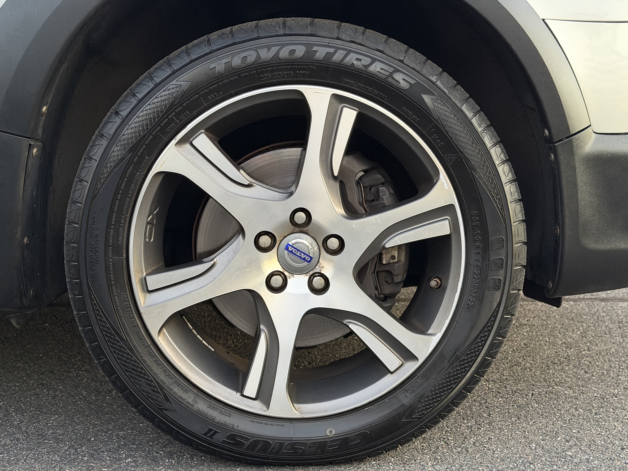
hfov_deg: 39.7
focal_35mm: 48
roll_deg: -0.4
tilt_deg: -8.1
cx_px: 314
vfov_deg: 30.3
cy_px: 236
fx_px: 871
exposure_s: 1/30
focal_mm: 6.76
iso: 640
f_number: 1.78
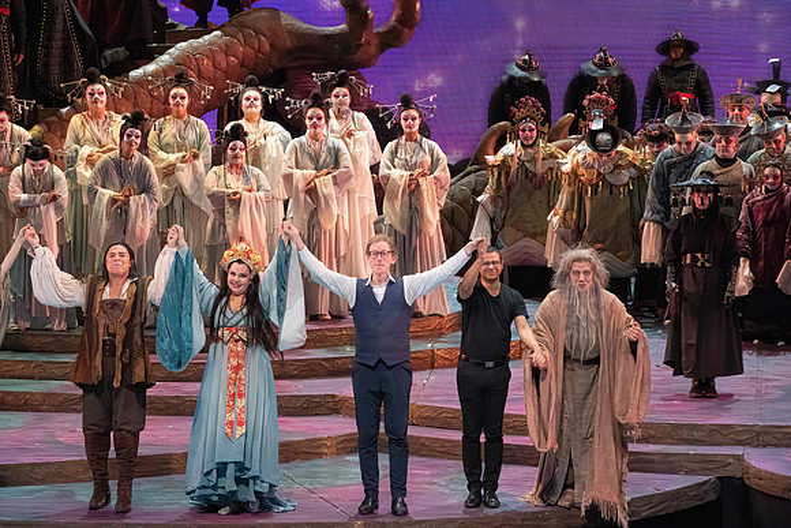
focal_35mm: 174
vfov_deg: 7.9
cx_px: 396
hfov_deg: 11.8
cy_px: 264
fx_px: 3824
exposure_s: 1/1000
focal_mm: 174
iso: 20000
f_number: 10
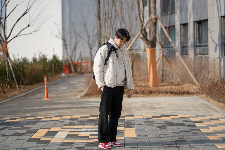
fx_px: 531
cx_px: 112
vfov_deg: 16.1
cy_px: 75
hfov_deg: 23.9
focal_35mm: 85
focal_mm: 85
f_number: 1.8
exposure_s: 1/4000
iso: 100
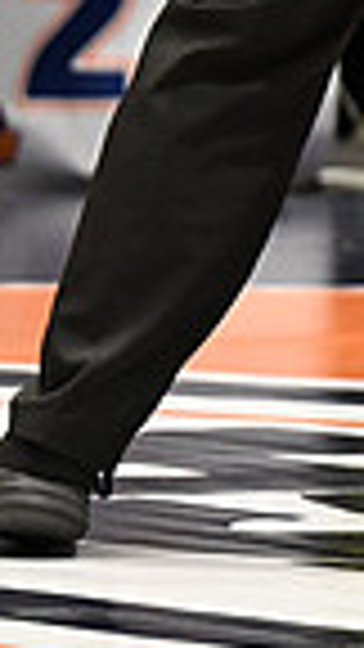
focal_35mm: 518
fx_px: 8888
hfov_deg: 2.3
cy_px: -151
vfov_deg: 4.2
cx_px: 1128
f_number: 2.8
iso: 3200
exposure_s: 1/767
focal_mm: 82
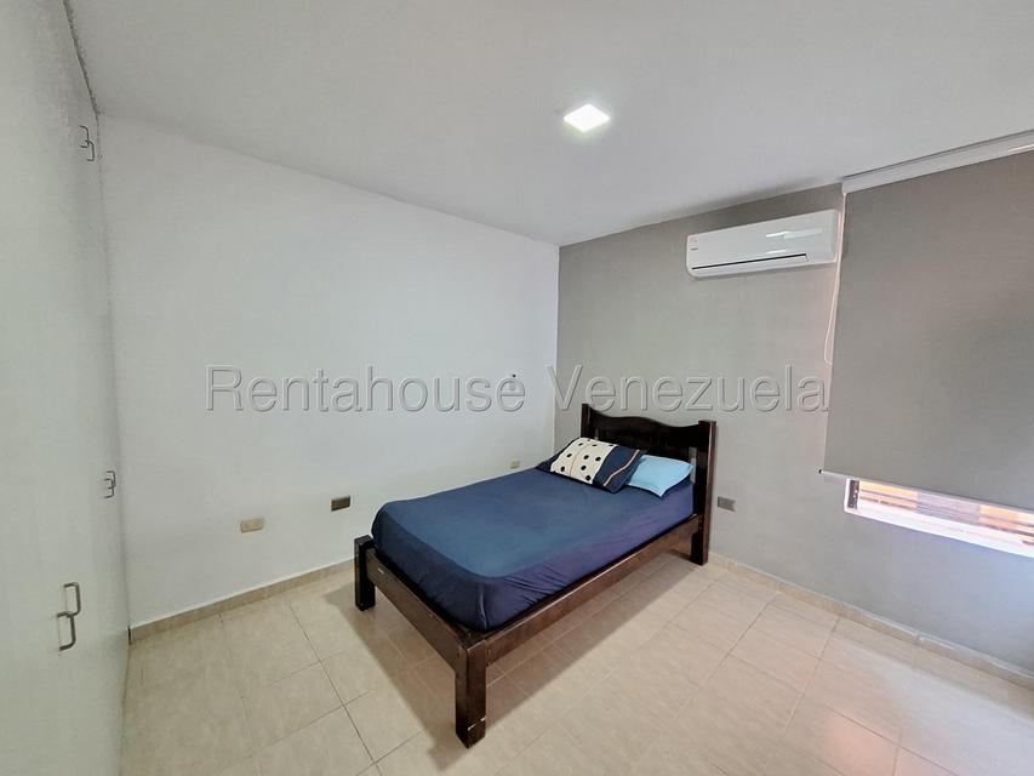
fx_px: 388
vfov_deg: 89.9
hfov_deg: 106.2
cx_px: 517
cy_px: 388
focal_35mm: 13
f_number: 2.2
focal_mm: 1.74
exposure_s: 1/24
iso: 320
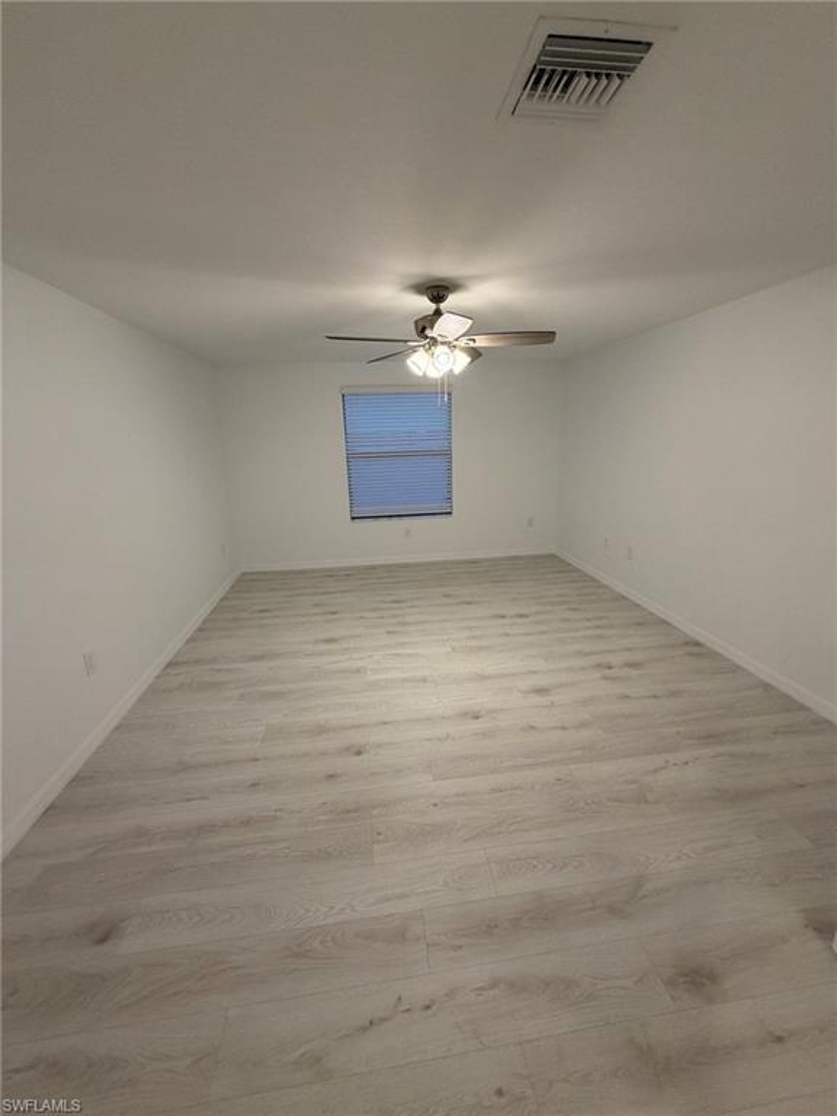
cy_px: 558
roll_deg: +1.3
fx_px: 451
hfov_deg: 85.7
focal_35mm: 14
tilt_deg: -13.2
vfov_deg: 102.1
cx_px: 418
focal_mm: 2.22
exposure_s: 1/60
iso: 160
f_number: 2.2
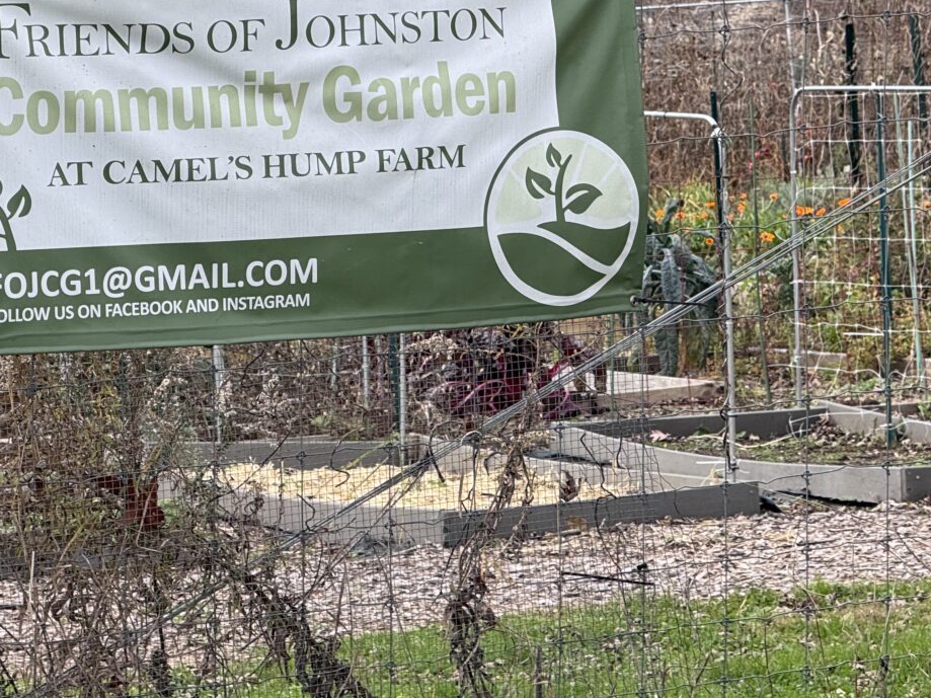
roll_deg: -0.2
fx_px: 5620
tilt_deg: -3.4
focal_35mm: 209
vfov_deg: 7.1
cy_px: 262
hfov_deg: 9.5
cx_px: 413
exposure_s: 1/305
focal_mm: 15.66
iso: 50
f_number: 2.8
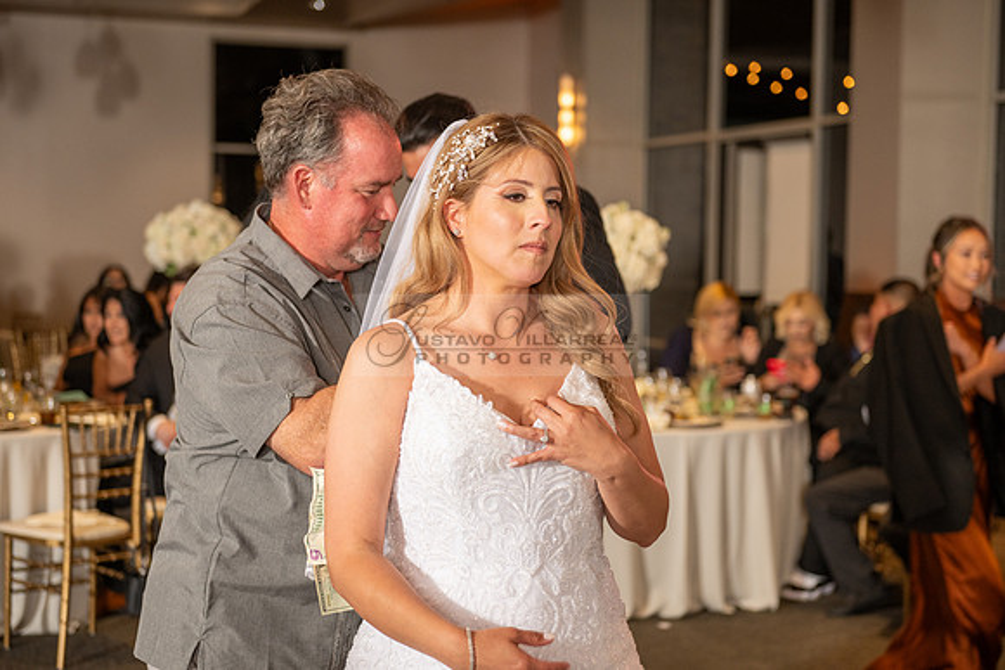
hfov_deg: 33.4
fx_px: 1675
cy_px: 335
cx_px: 502
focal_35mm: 60
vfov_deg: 22.6
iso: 800
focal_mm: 60
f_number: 3.5
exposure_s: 1/160
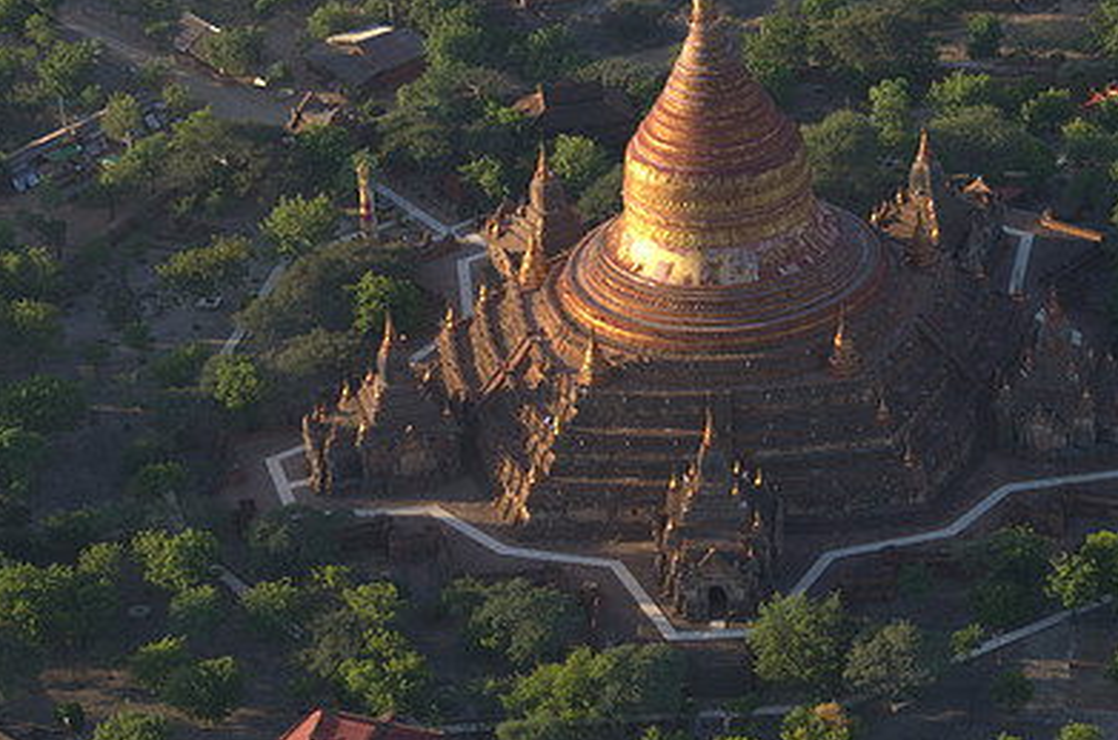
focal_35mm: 145
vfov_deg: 9.4
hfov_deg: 14.2
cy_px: 197
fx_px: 4486
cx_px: 721
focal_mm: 65
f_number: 5
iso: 100
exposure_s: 1/250
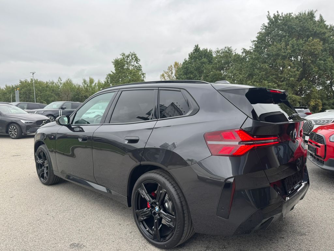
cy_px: 126
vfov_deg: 56.8
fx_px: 232
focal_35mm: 24
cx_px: 167
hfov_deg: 71.6
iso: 80
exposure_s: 1/467
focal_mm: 6.76
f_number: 1.78
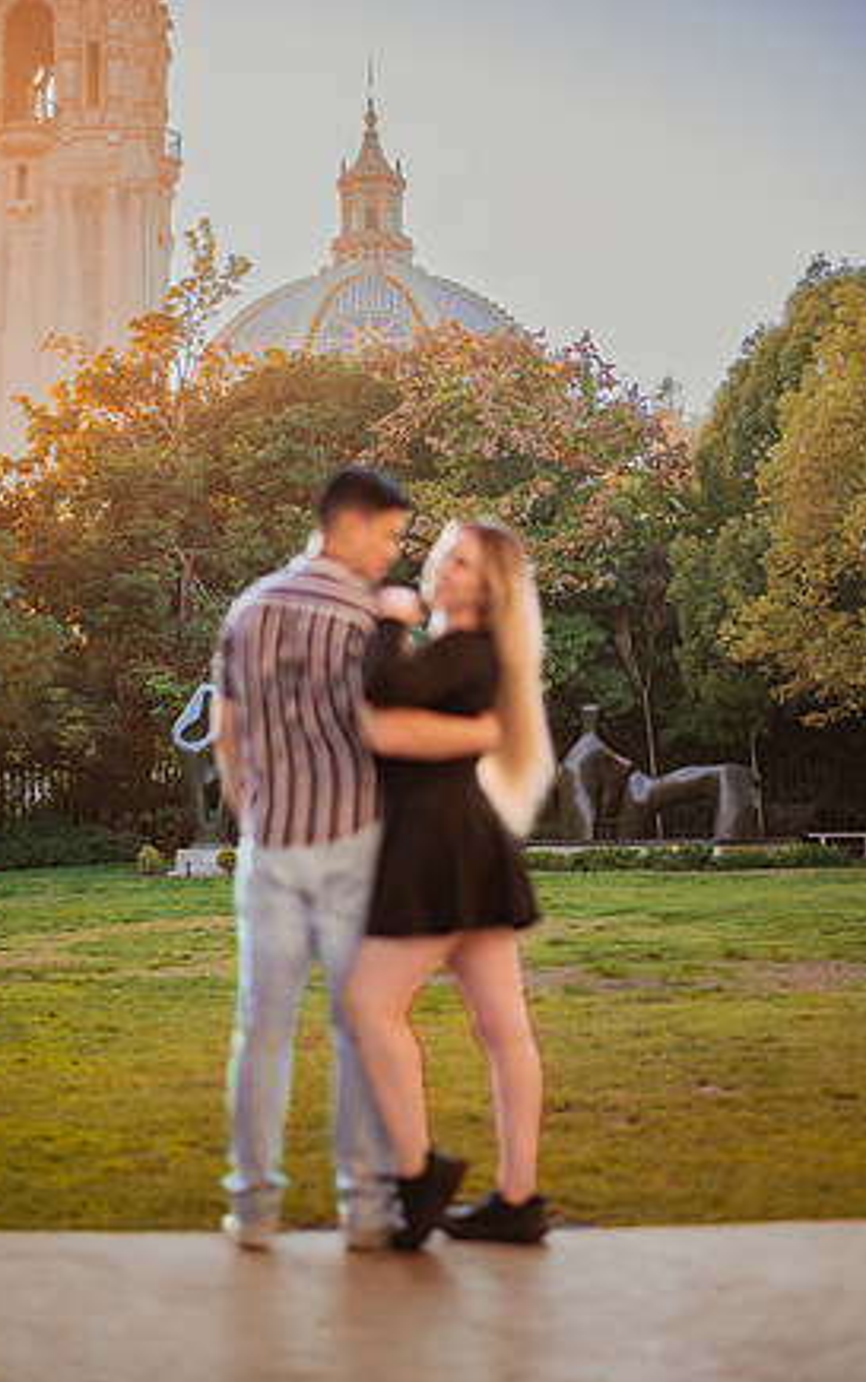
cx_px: 431
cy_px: 710
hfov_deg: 21.3
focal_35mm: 61
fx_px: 2300
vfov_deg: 33.5
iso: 100
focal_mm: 58
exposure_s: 1/400
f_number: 1.4
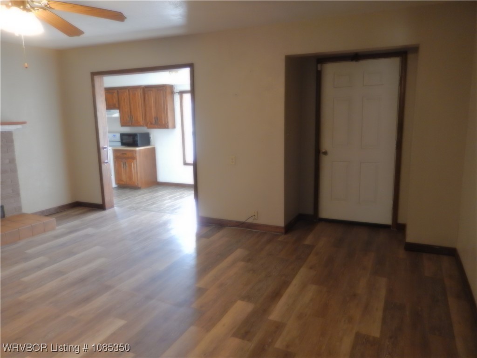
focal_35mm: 25
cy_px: 179
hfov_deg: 69.4
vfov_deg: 54.9
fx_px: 344
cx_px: 238
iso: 320
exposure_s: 1/30
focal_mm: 4.5
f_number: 3.4
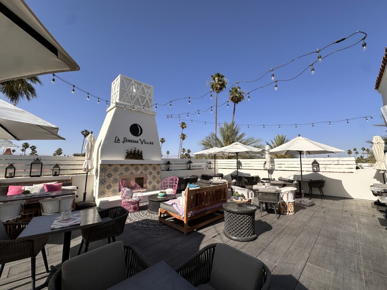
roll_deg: +0.0
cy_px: 145
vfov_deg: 85.7
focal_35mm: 14
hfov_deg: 102.1
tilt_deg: +6.3
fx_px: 157
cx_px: 194
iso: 50
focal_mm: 2.22
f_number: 2.2
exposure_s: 1/2817
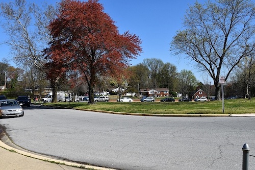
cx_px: 128
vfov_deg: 34.2
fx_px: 276
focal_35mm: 39
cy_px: 85
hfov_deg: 49.6
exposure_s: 1/320
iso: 100
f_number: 9
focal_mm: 26
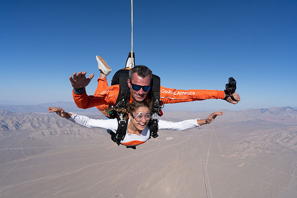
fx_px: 198
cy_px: 99
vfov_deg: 53.2
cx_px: 148
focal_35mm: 24
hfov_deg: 73.7
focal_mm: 24
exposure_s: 1/2000
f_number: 13
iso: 800
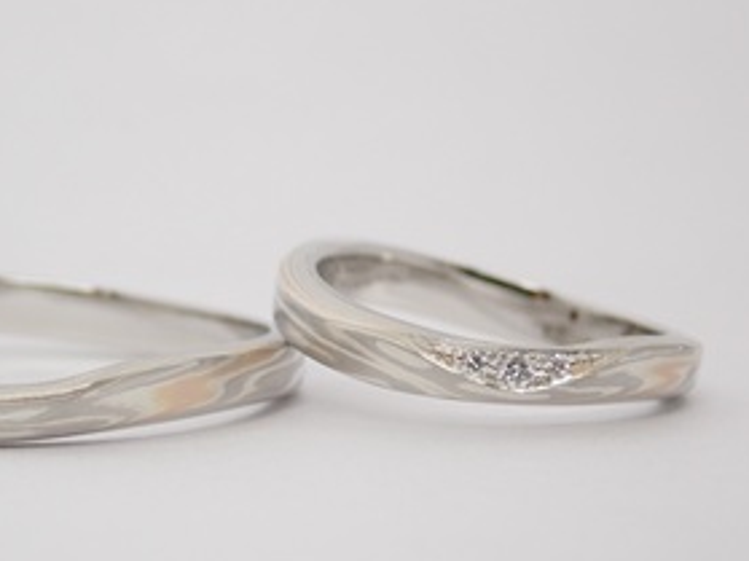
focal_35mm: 124
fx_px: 2682
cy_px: 377
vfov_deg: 11.9
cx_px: 231
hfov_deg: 15.9
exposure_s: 1/125
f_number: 4.1
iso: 200
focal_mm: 13.65
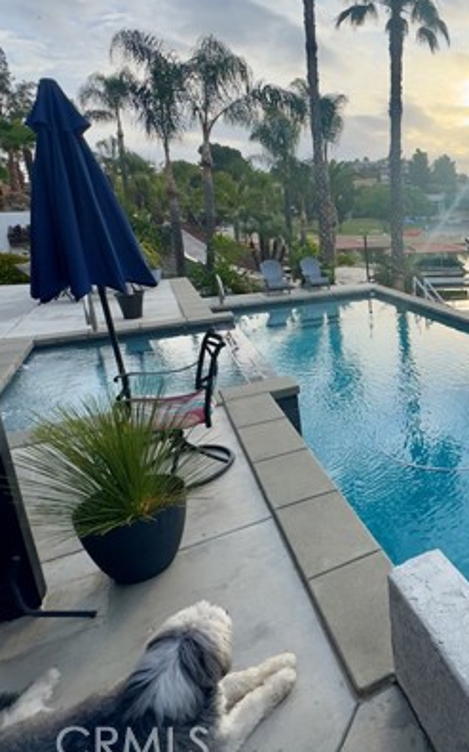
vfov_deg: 74.3
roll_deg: +0.0
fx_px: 492
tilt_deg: -11.4
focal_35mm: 24
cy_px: 315
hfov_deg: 42.3
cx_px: 494
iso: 40
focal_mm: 2.22
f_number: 2.2
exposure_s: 1/541
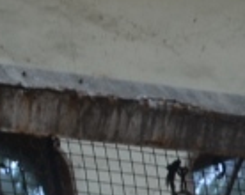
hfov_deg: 6.7
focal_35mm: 271
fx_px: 1962
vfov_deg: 5.4
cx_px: -396
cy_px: 535
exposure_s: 1/20
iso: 250
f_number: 4
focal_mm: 26
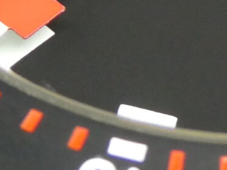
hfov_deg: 6.1
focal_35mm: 326
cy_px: -48
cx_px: 225
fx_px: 2138
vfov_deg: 4.5
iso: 320
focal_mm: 8.4
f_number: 4
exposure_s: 1/80
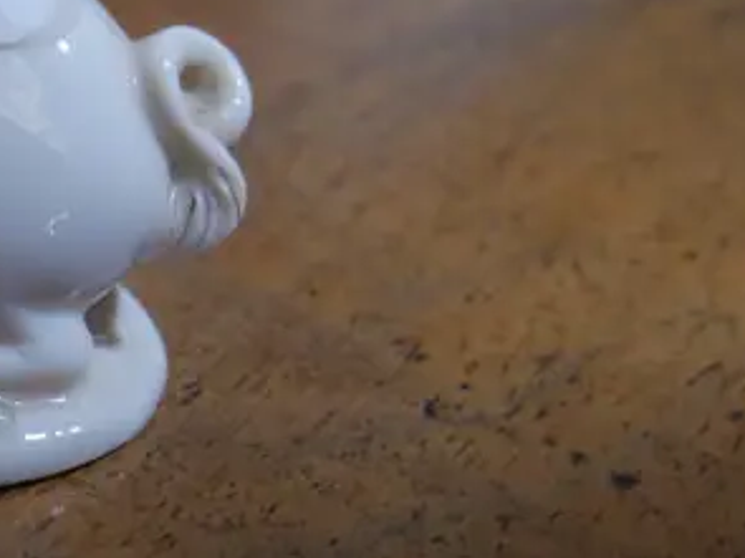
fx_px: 3141
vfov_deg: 10.2
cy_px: 218
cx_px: -278
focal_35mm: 146
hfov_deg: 13.0
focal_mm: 21
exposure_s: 1/60
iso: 400
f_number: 4.6
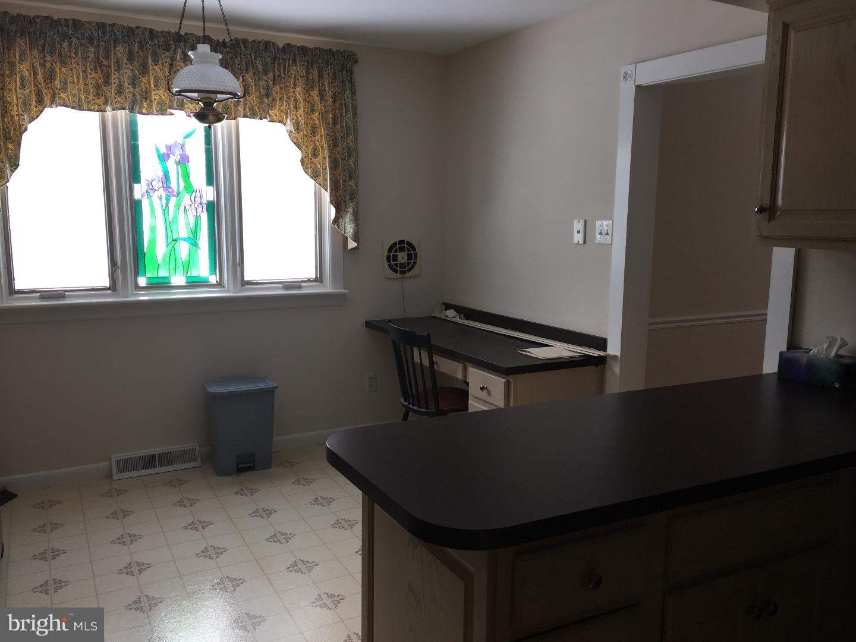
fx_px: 717
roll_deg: -0.8
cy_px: 321
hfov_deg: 61.7
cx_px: 428
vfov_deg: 48.2
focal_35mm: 29
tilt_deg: -8.1
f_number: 2.2
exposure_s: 1/40
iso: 32
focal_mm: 4.15
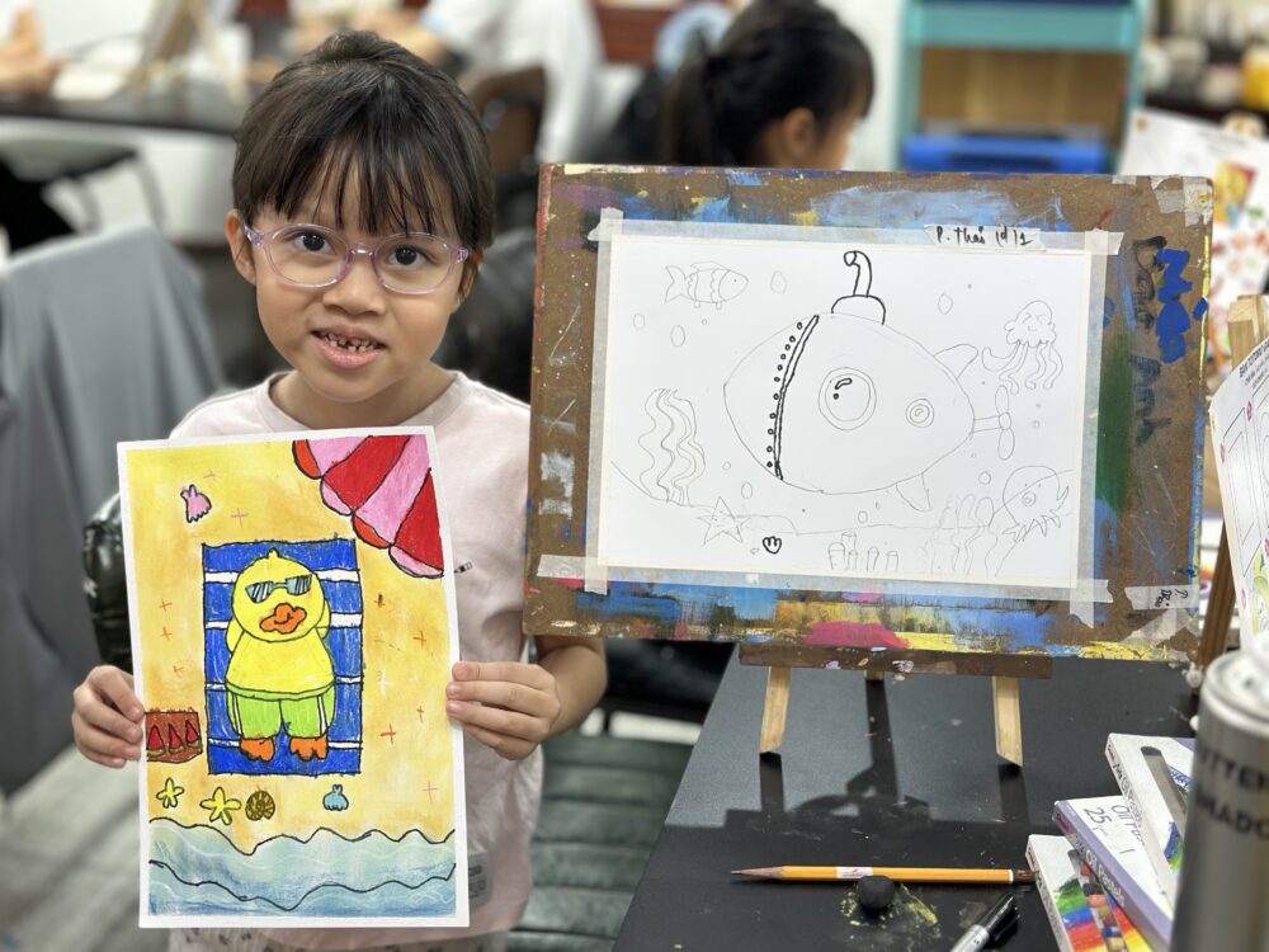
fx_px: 1760
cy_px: 476
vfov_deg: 30.3
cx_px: 634
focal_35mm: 48
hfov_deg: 39.7
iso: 100
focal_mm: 6.86
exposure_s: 1/50
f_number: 1.78
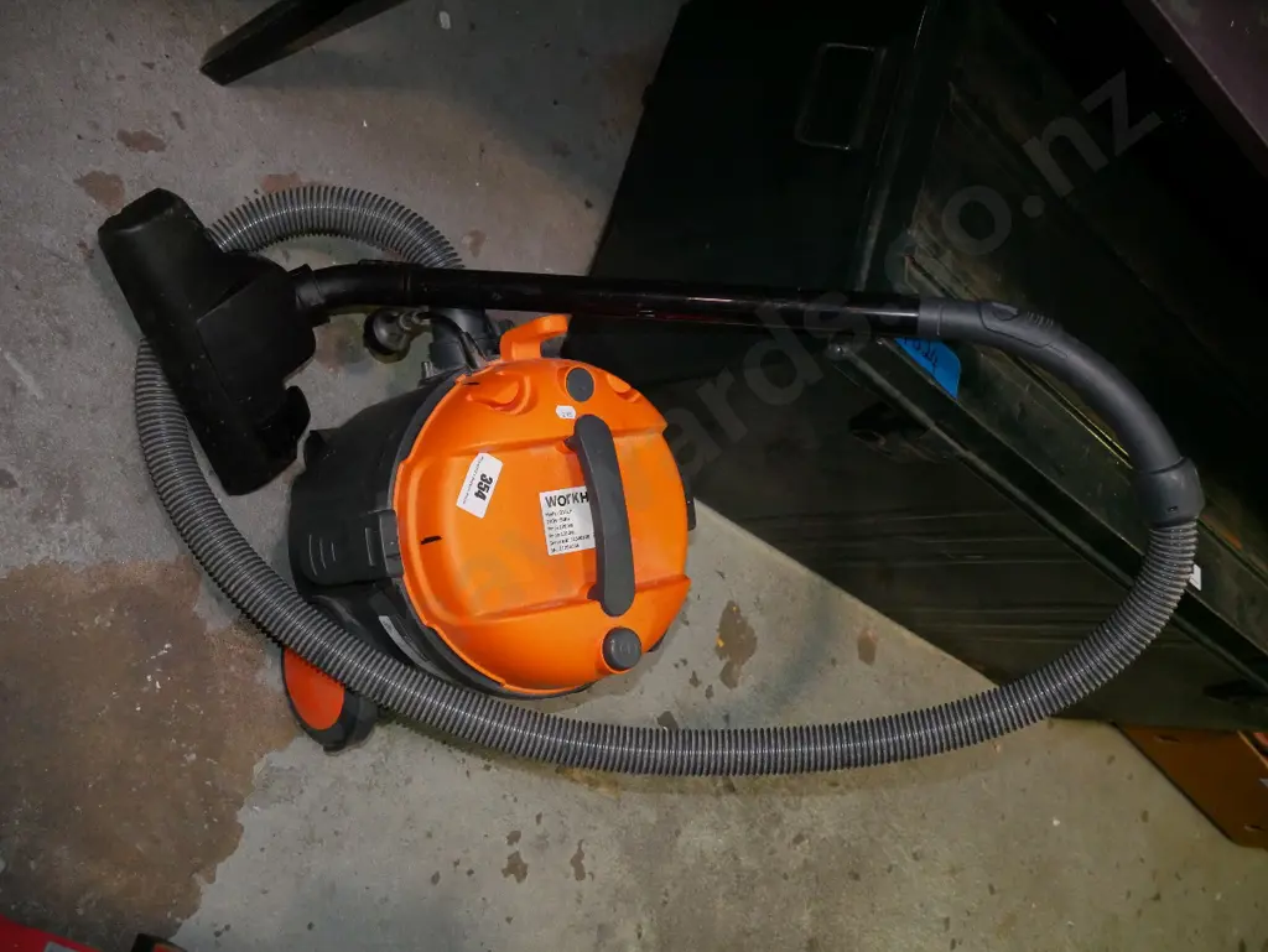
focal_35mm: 40
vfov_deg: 36.0
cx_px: 634
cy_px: 476
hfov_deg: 46.8
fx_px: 1466
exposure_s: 1/125
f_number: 5.6
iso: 3200
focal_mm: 20
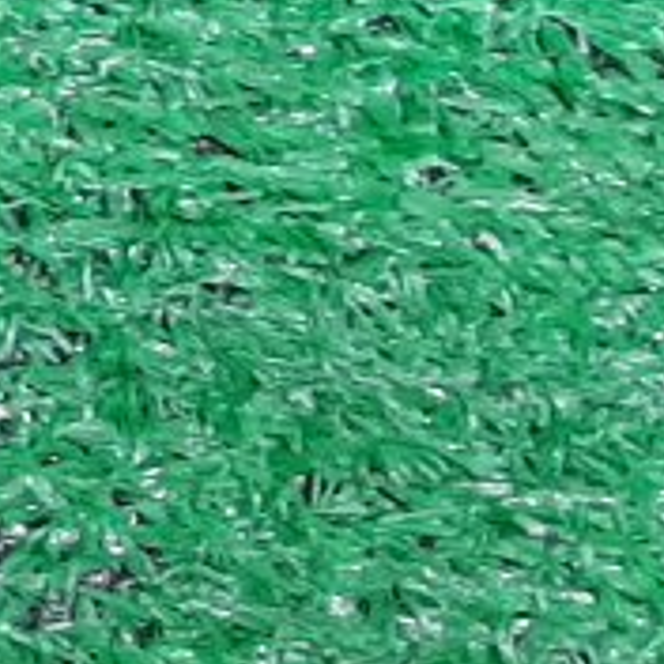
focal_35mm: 188
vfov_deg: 9.2
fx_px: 4080
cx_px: -1917
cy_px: -121
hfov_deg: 7.2
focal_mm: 3.93
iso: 113
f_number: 1.7
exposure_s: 1/50
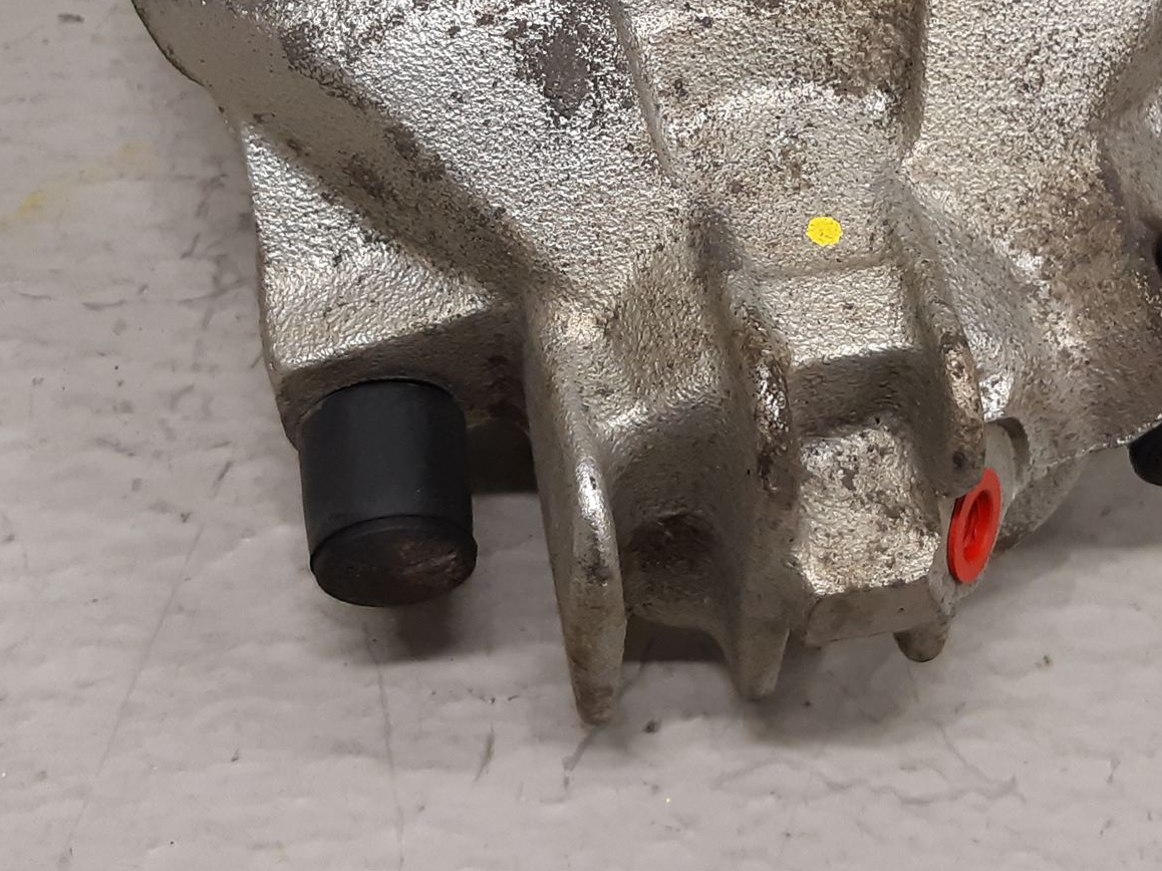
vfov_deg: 30.3
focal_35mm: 46
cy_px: 101
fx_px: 1544
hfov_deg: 41.2
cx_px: 608
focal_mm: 3.93
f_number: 1.7
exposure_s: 1/50
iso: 125
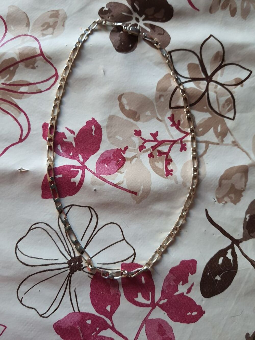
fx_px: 255
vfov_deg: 67.3
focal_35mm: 26
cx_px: 128
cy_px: 170
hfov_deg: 53.1
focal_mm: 4.32
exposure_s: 1/50
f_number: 1.7
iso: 320
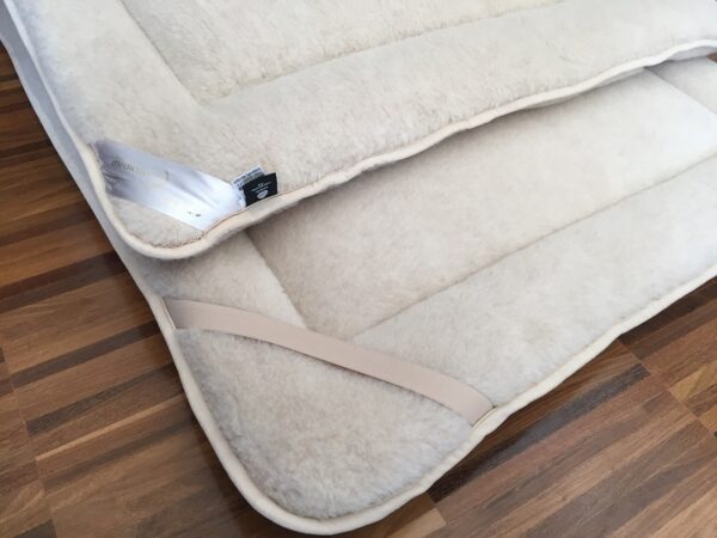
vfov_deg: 48.2
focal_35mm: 29
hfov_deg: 61.7
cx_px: 358
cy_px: 269
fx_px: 601
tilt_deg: -50.1
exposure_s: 1/33
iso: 40
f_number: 2.2
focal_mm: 4.15
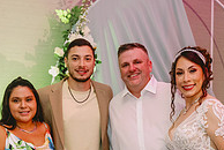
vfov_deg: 14.5
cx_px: 110
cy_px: 194
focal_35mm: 91
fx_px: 567
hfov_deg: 22.3
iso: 2500
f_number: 2.8
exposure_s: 1/125
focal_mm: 30.5
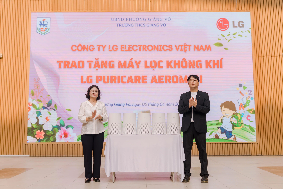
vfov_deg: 35.9
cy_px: 94
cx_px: 142
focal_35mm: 37
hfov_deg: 51.9
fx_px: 291
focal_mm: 37
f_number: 3.2
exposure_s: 1/160
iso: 100
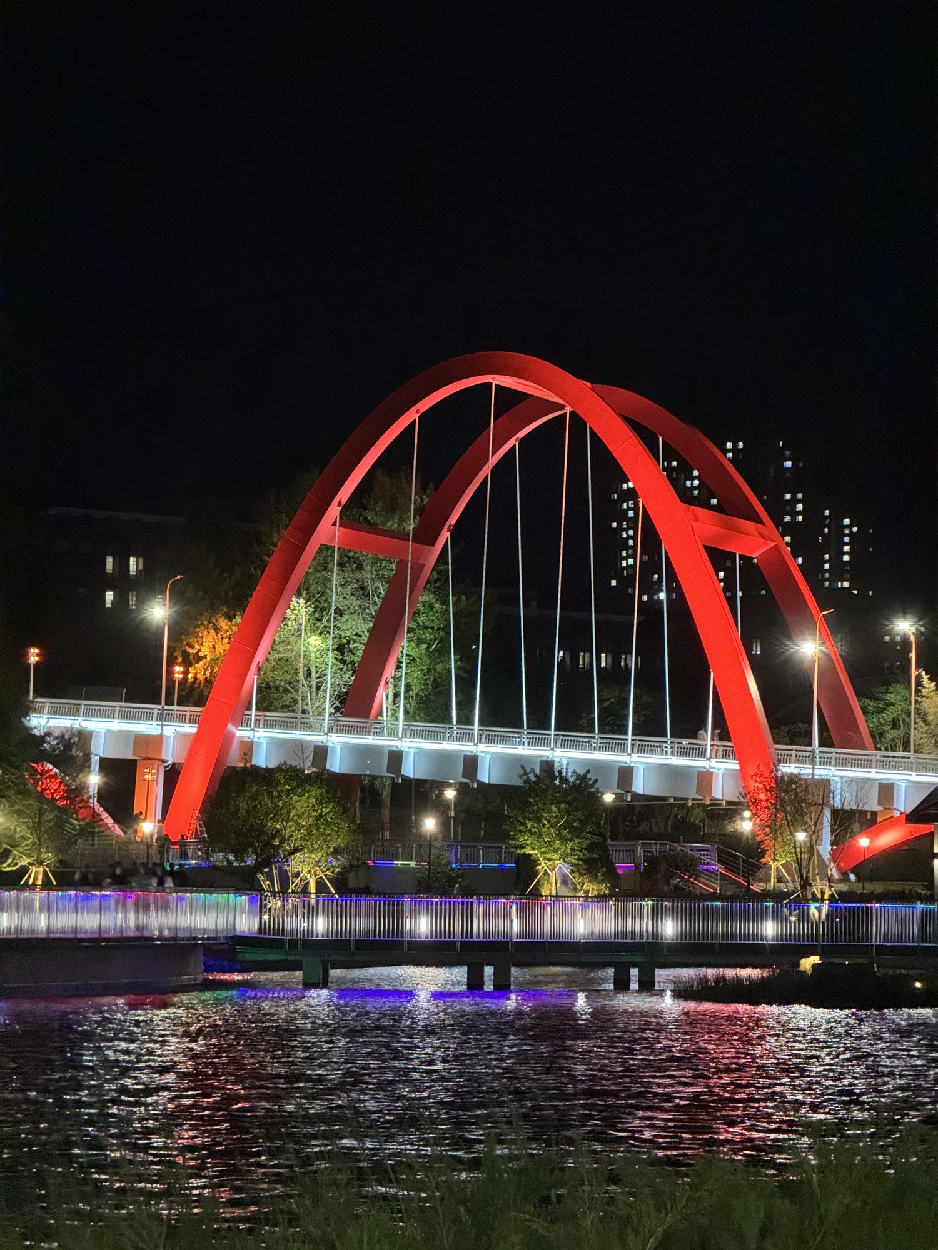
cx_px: 469
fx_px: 4336
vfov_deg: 16.4
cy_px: 625
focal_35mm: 120
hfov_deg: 12.3
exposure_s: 1/25
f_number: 2.8
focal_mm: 15.66
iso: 1250
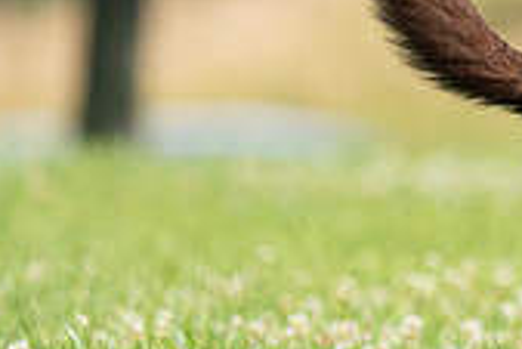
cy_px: -100
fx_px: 23959
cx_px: 714
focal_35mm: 1651
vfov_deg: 0.8
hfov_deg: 1.2
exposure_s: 1/4000
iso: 2000
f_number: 6.3
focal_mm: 481
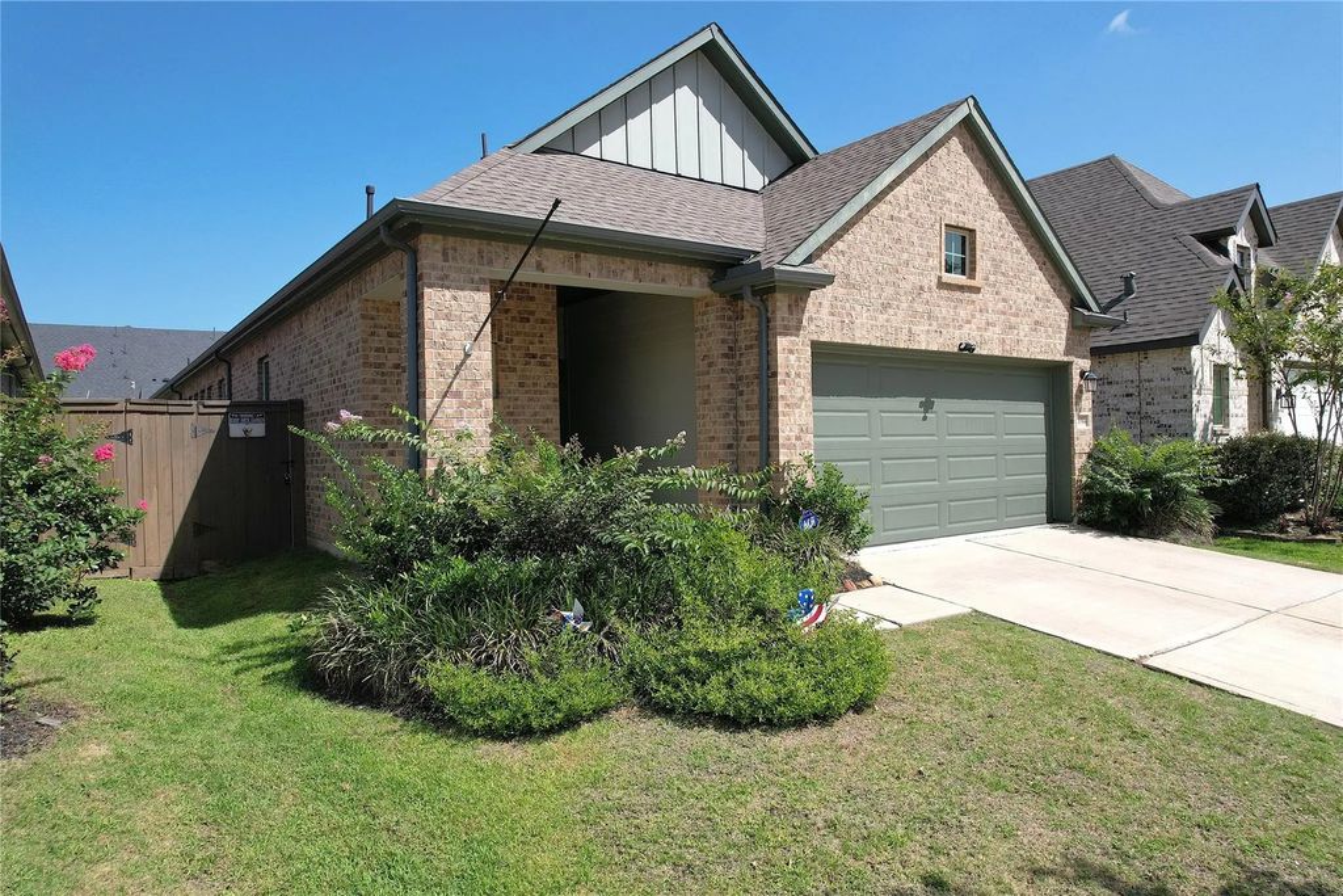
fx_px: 821
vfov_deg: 57.2
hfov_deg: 78.6
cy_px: 448
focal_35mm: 22
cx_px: 672
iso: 100
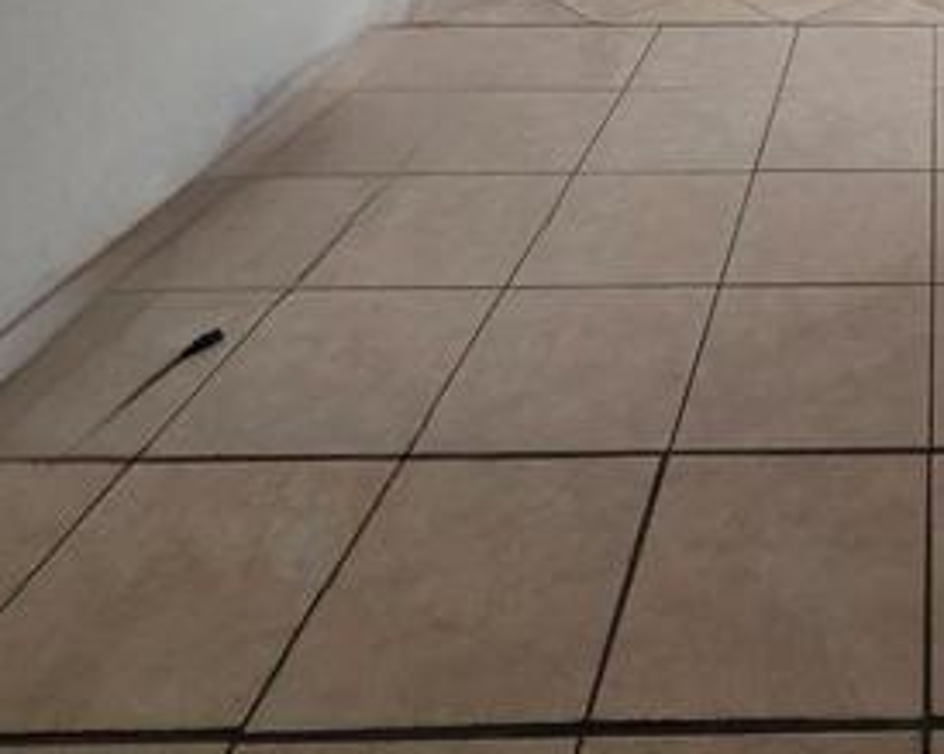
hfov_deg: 41.9
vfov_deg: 31.9
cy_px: -196
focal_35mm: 37
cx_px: 965
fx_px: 1033
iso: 500
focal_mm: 2.2
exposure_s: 1/370
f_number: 1.9
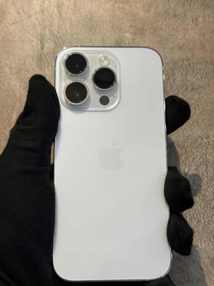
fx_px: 396
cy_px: 143
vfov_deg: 39.7
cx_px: 107
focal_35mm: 48
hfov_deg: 30.3
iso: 80
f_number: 1.78
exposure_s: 1/100
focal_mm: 6.76
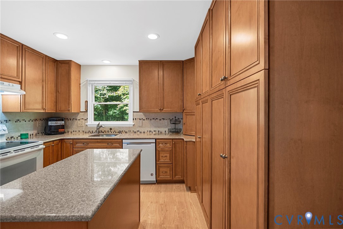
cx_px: 172
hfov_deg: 95.0
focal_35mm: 16
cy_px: 114
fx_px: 157
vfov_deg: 72.1
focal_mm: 16.5
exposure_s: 1/8
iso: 1250
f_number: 4
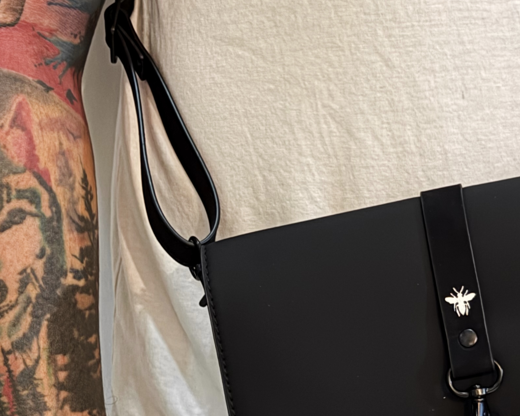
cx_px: 424
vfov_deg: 12.9
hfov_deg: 16.0
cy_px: 355
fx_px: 1832
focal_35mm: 119
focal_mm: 6.76
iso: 500
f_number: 1.8
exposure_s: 1/40
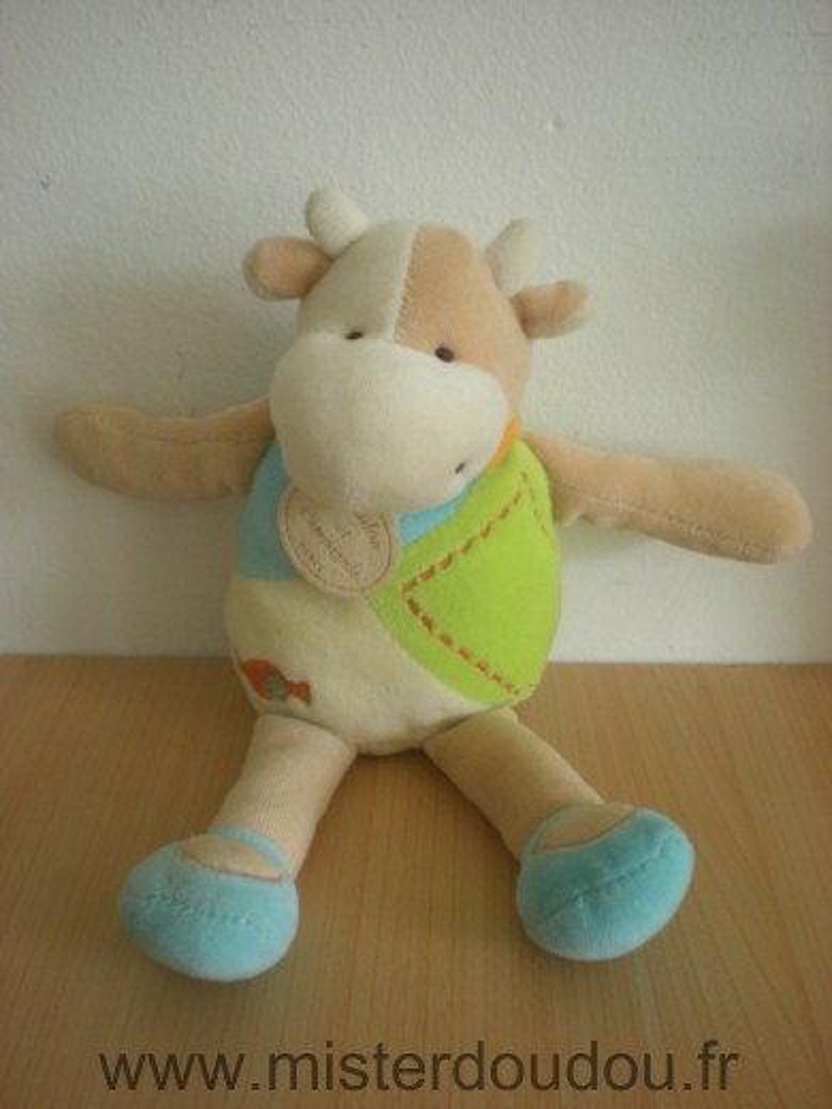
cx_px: 416
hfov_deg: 37.7
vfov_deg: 49.0
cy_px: 554
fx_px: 1218
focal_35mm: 38
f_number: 3.1
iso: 200
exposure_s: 1/43.6
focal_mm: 6.3
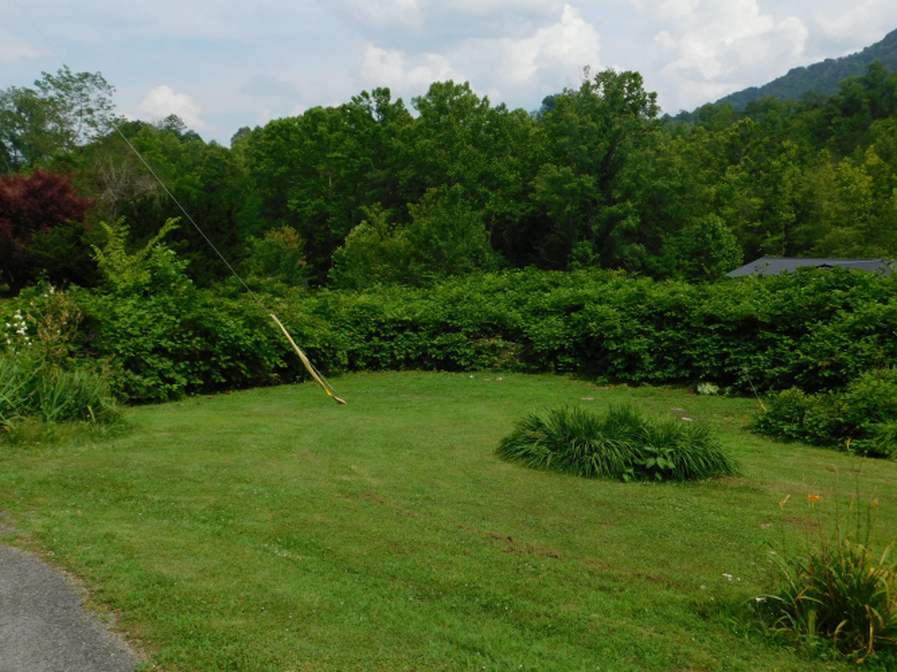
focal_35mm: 36
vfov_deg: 39.6
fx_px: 933
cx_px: 448
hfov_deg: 51.4
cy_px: 336
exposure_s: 1/1500
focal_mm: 6.3
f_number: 3.5
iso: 125
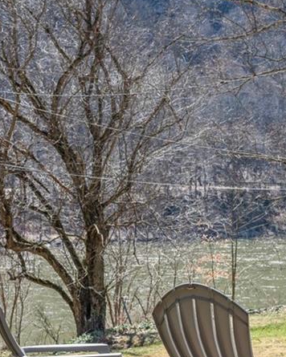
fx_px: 1143
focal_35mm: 108
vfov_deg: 17.8
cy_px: 217
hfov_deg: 13.8
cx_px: 355
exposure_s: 1/500
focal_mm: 50
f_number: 8
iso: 400
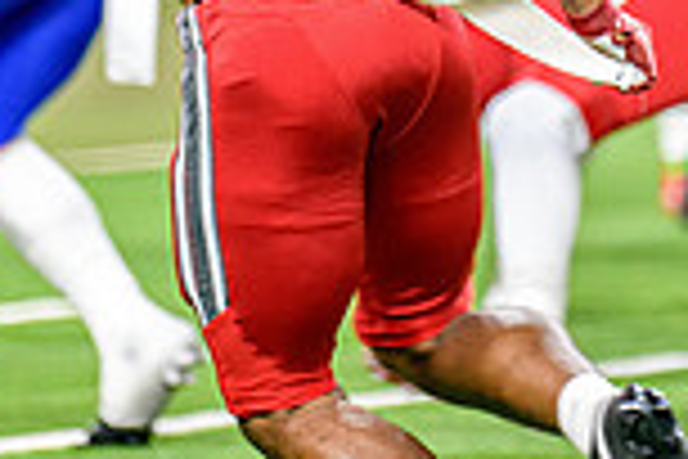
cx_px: 445
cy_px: -115
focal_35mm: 947
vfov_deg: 1.5
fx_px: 18097
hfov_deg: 2.2
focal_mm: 250
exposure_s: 1/400
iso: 1250
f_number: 2.8
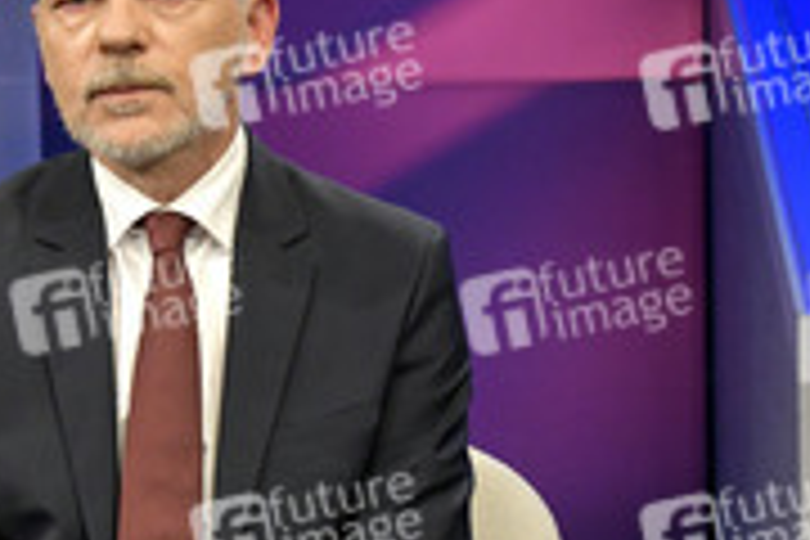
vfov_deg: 13.6
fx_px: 2250
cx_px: 187
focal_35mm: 100
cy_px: 414
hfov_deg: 20.2
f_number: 5.6
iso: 2500
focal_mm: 40
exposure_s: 1/200
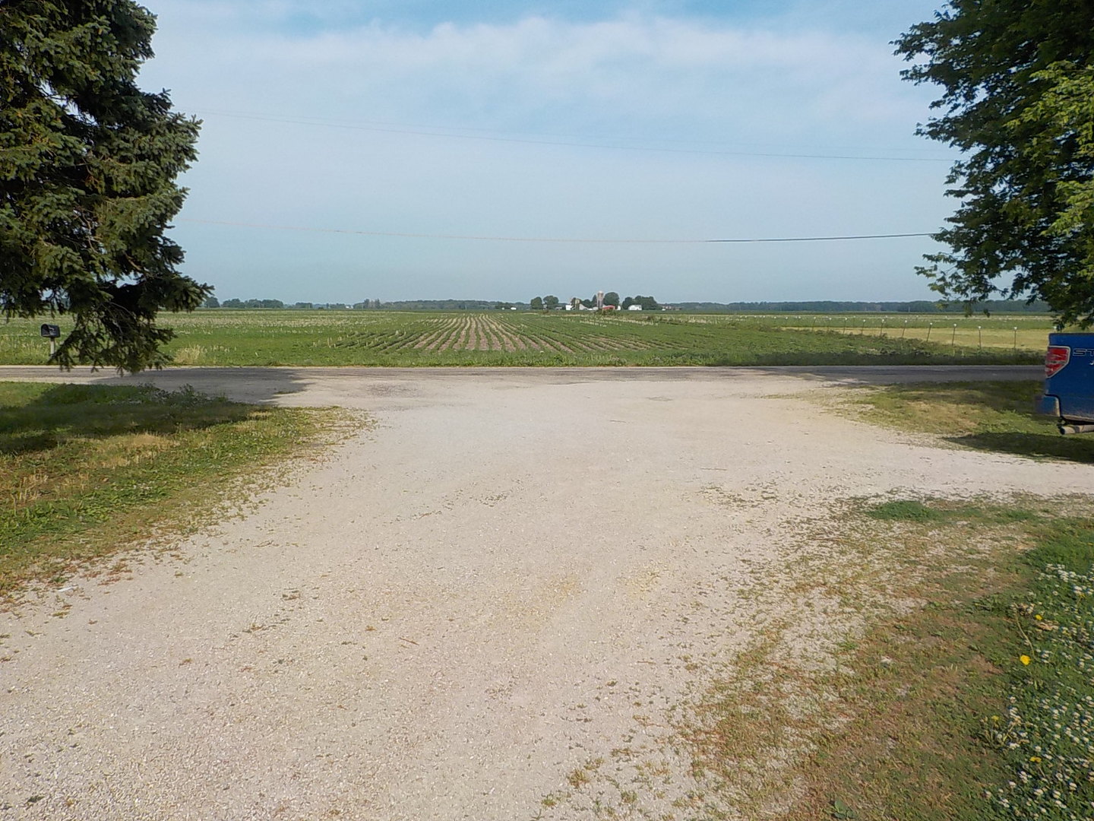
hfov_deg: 60.0
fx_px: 948
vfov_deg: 46.8
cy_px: 410
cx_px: 547
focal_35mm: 30
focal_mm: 4.1
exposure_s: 1/1250
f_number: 3.3
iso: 125
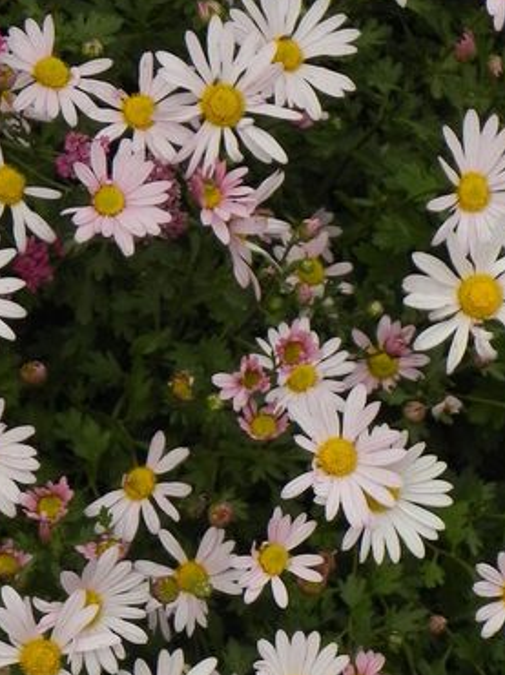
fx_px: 3583
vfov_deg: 10.7
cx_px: 292
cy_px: 500
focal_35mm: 184
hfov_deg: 8.1
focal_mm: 15.1
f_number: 4.5
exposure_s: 1/640
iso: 160
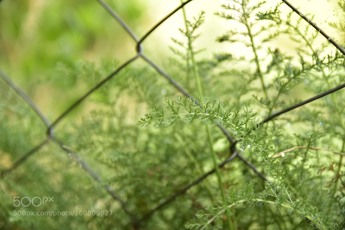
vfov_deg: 18.2
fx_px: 719
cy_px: 115
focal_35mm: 75
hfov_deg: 27.0
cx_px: 172
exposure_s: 1/250
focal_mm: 50
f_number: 2.8
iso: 400
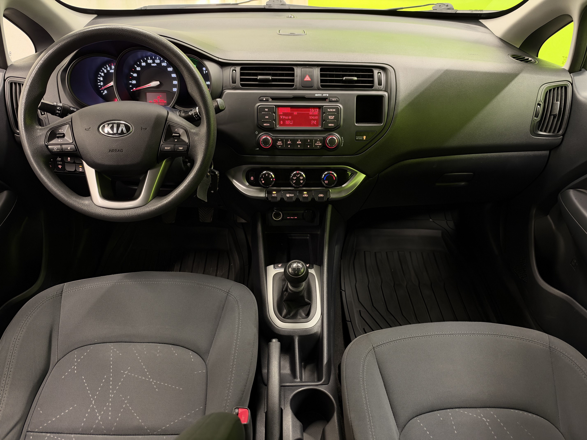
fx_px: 407
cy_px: 220
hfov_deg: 71.6
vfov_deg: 56.8
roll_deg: -1.1
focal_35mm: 24
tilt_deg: -34.4
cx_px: 294
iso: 250
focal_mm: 6.93
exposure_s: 1/50
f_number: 1.48
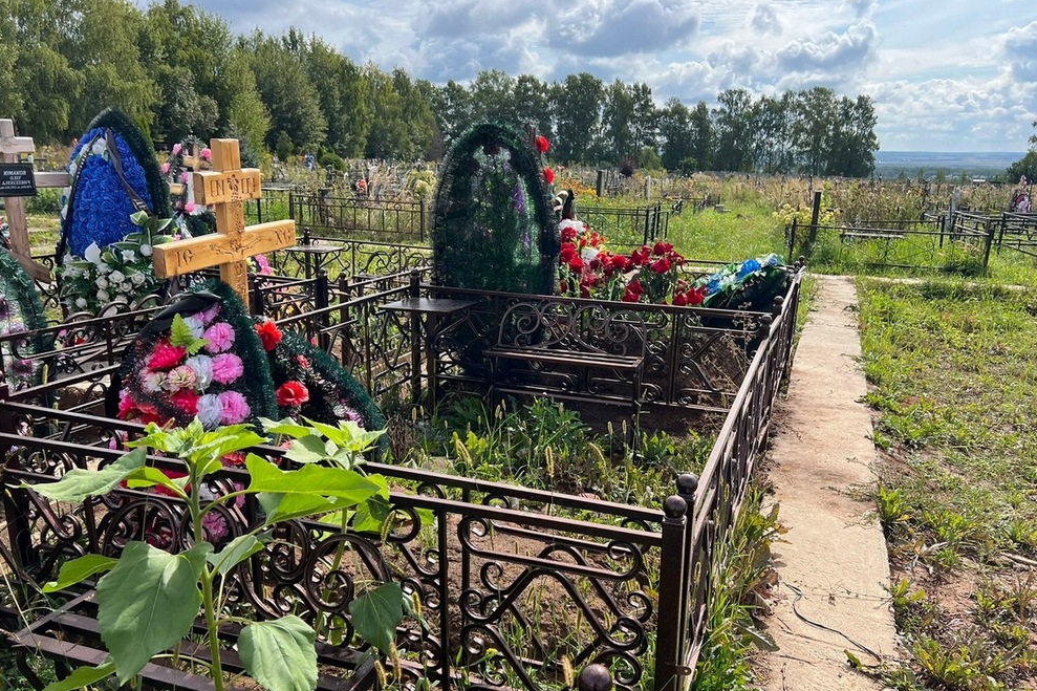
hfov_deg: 65.5
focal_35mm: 28
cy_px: 393
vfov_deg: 46.3
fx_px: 806
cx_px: 532
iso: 50
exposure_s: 1/2762
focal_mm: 5.7
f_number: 1.5
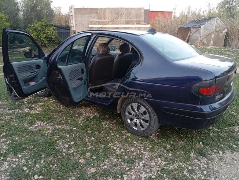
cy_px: 90
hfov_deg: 65.2
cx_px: 120
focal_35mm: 27
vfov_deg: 51.5
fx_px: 187
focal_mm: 3.98
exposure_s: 1/33.3
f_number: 1.8
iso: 303
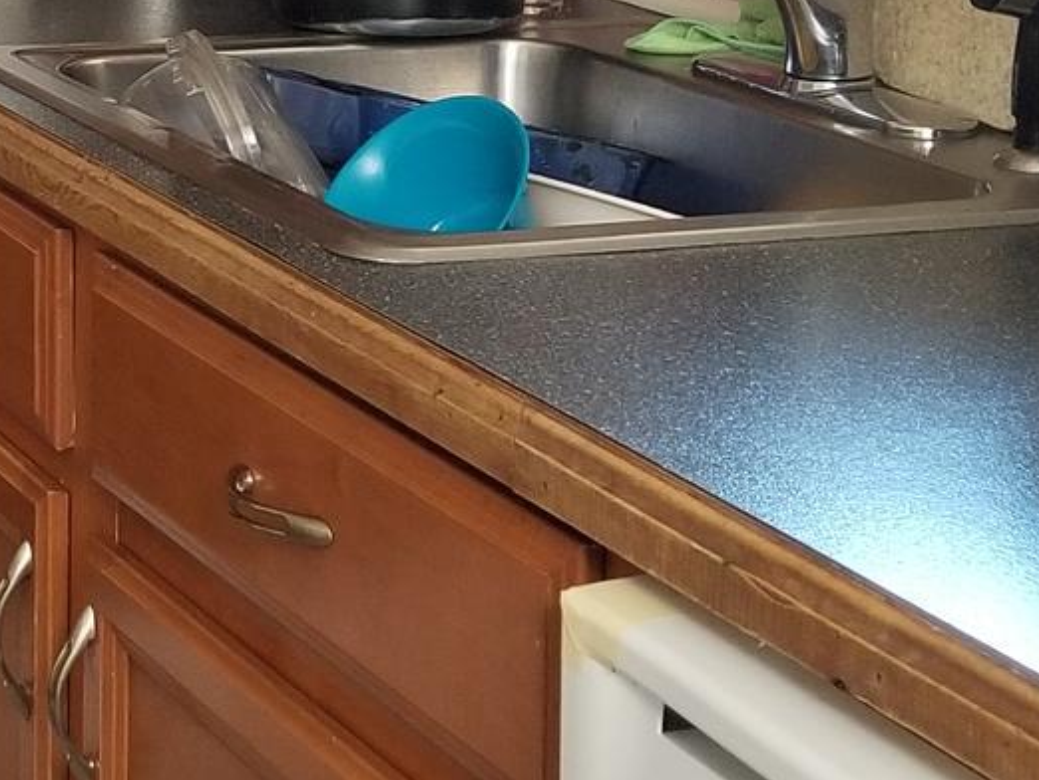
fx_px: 3063
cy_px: -76
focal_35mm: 102
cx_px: -249
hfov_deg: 18.2
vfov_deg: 14.2
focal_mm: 4.25
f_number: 1.7
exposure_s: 1/30
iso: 200
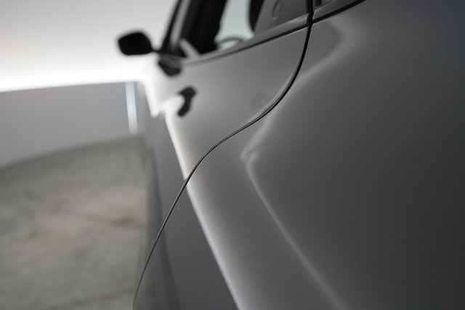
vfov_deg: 51.2
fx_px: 323
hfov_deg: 71.5
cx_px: 232
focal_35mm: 25
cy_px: 155
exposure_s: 1/40
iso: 320
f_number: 2.8
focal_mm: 25
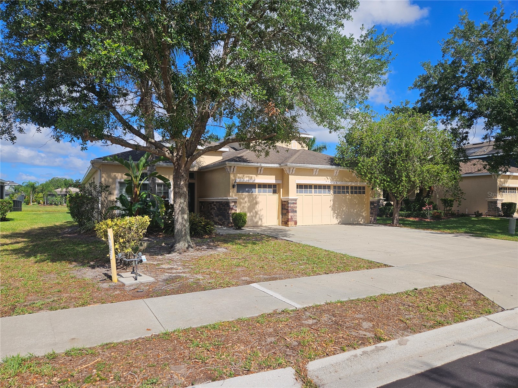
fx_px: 344
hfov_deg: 73.9
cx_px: 259
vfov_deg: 58.9
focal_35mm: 23
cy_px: 194
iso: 25
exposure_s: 1/2277
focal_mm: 5.4
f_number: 1.8
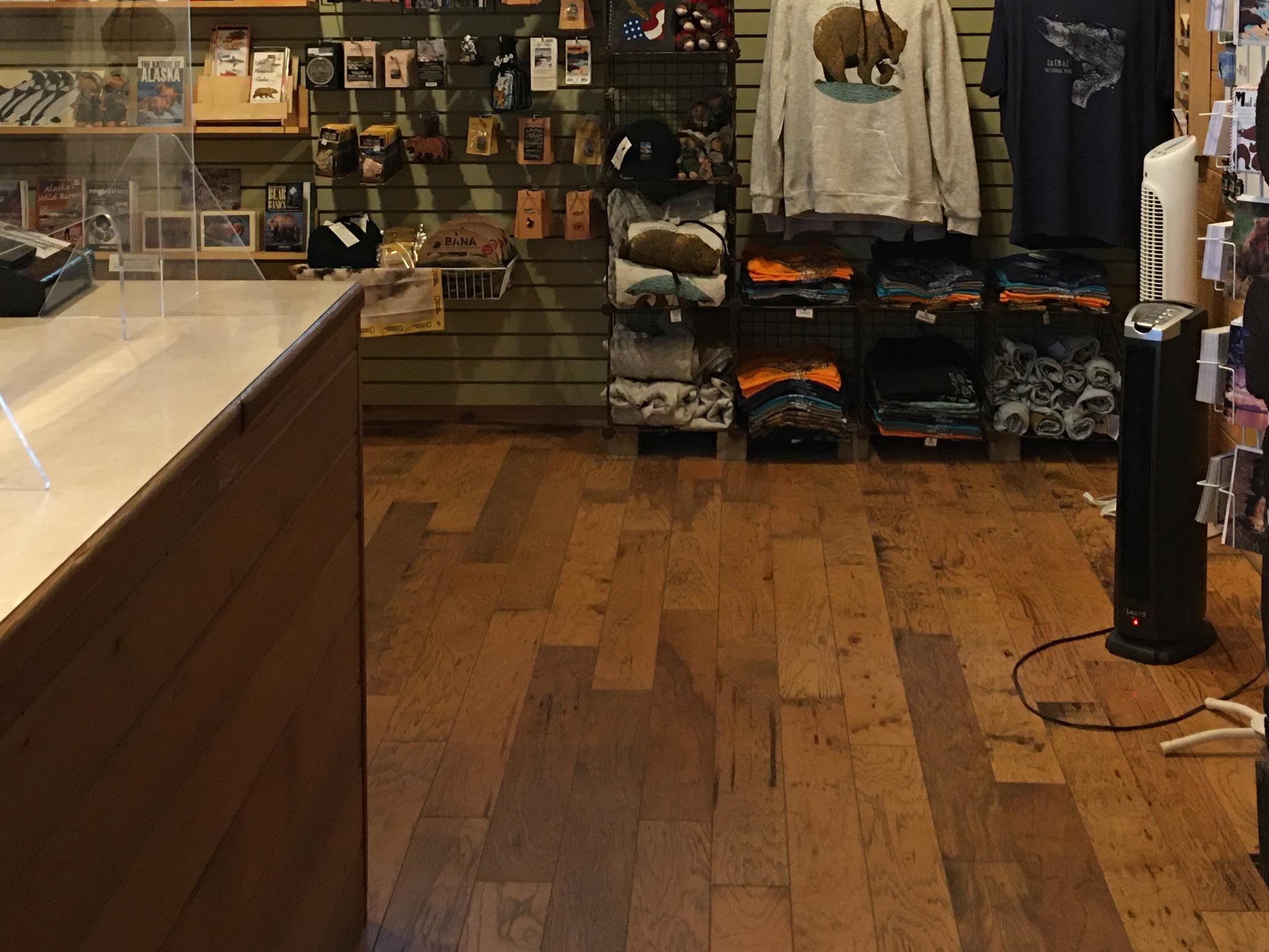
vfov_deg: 26.4
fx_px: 1980
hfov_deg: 35.5
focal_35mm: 54
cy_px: 146
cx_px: 661
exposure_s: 1/15
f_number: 2.2
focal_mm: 4.15
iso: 80
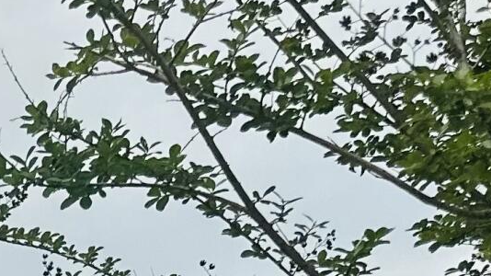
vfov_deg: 7.3
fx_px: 1913
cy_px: 825
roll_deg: -3.4
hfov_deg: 12.0
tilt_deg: +5.3
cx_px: -657
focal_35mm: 147
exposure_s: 1/638
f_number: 1.78
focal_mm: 6.86
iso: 80
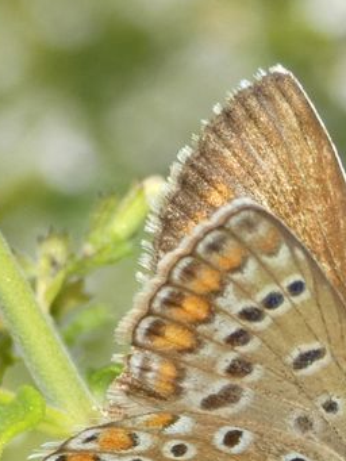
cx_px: 320
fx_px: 5234
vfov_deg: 5.0
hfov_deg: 3.8
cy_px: 379
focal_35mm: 393
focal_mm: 28.1
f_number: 5.4
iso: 80
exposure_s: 1/160
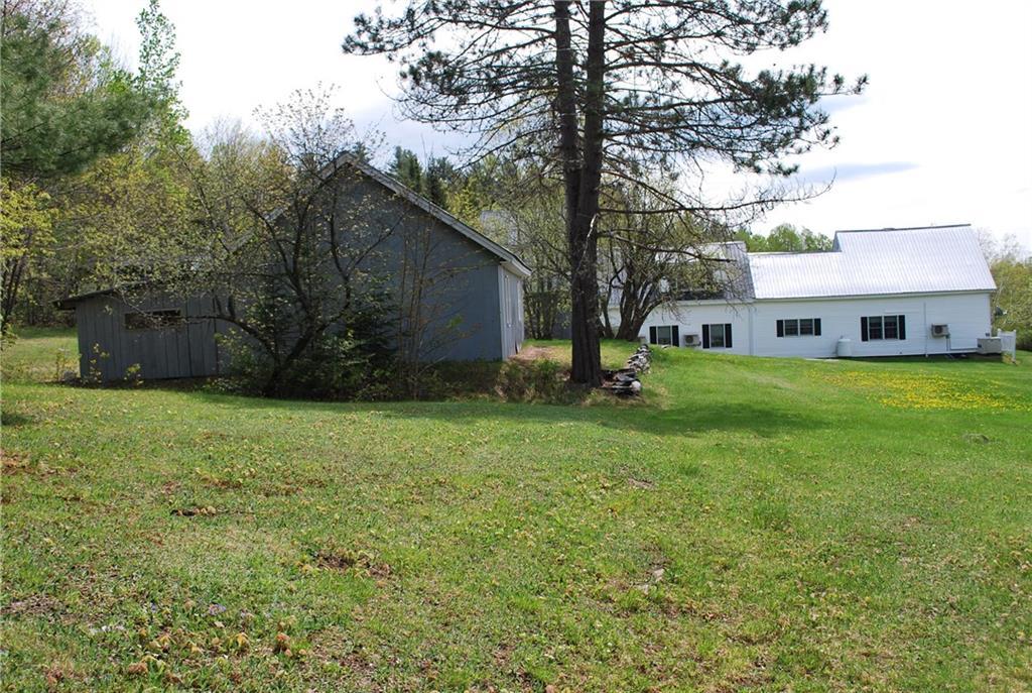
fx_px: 948
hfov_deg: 57.1
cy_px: 346
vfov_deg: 40.1
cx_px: 516
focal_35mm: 33
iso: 100
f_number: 8
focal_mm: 22
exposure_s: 1/250
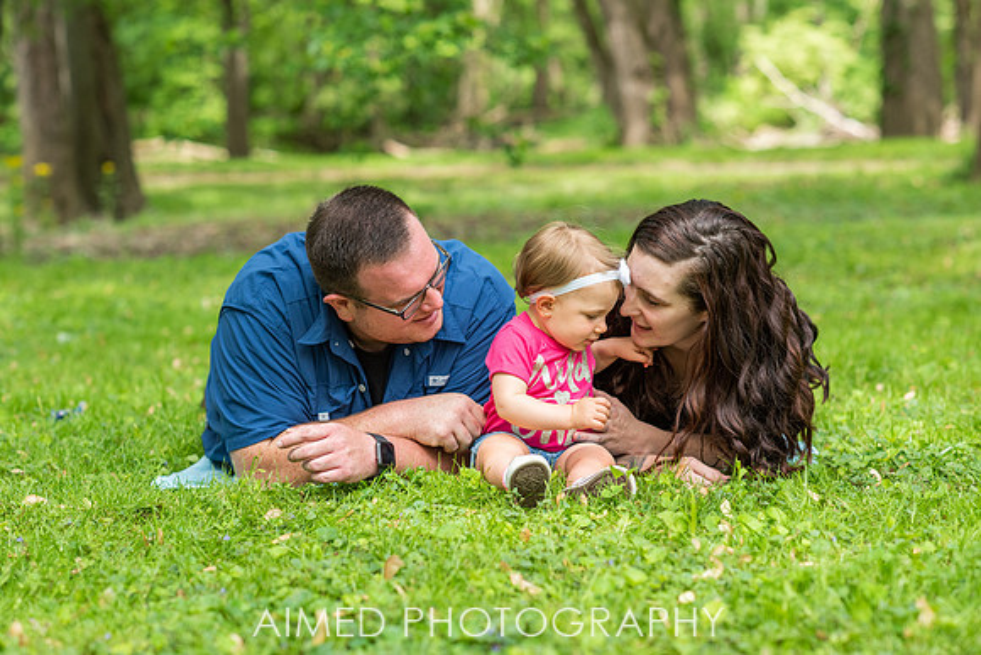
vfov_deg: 15.6
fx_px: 2385
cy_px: 337
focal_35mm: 88
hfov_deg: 23.2
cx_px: 505
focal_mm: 85
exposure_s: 1/1000
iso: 320
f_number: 3.5
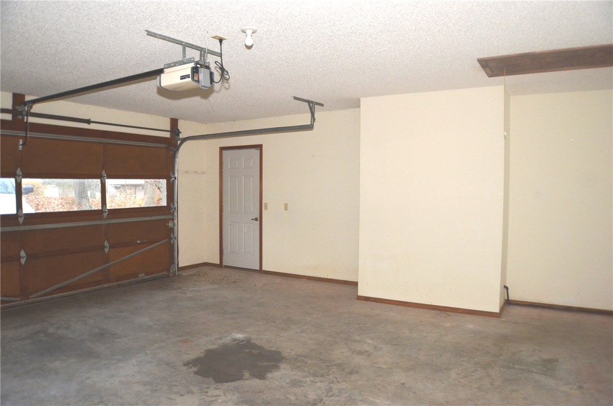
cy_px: 203
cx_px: 306
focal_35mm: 33
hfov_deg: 57.3
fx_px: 561
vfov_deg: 39.8
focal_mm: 22
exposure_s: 1/60
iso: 800
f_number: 4
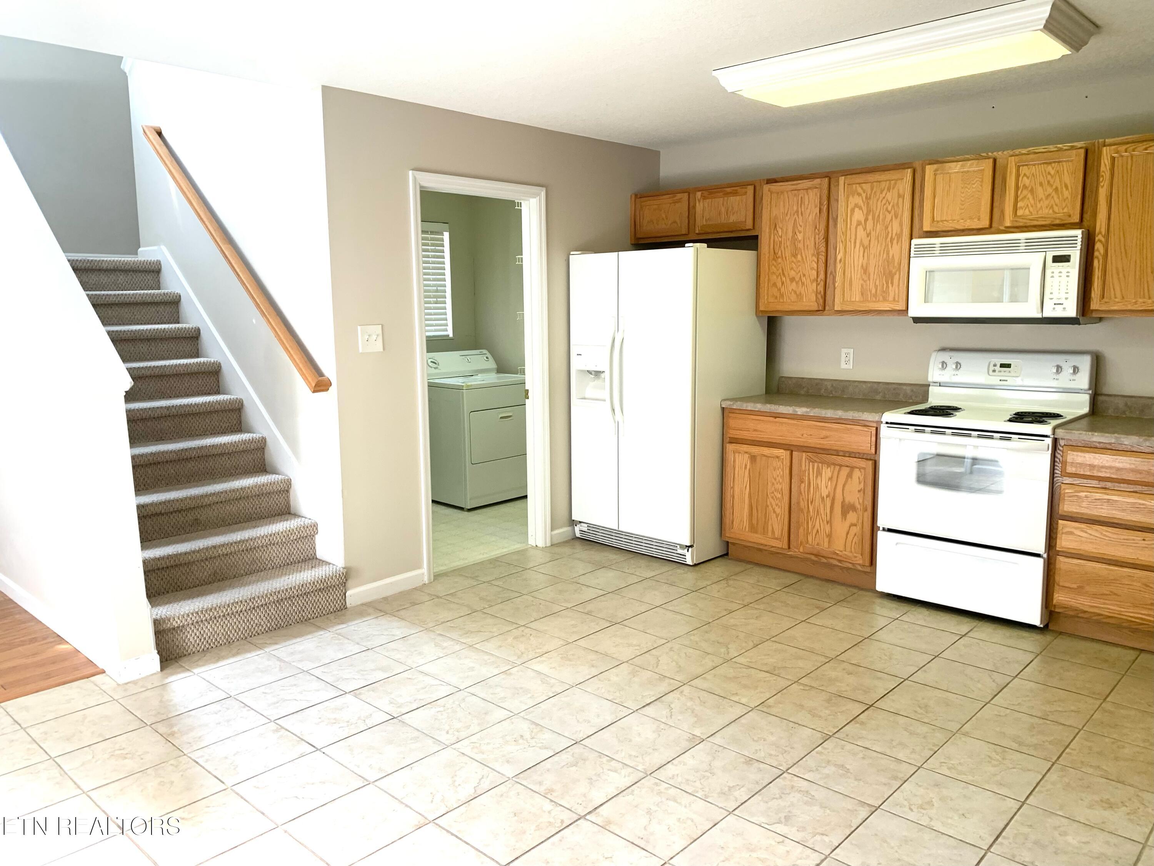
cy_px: 433
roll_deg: +0.5
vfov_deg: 53.1
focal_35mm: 26
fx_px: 867
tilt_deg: -7.0
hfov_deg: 67.3
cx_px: 577
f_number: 1.8
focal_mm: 4.25
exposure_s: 1/120
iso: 80
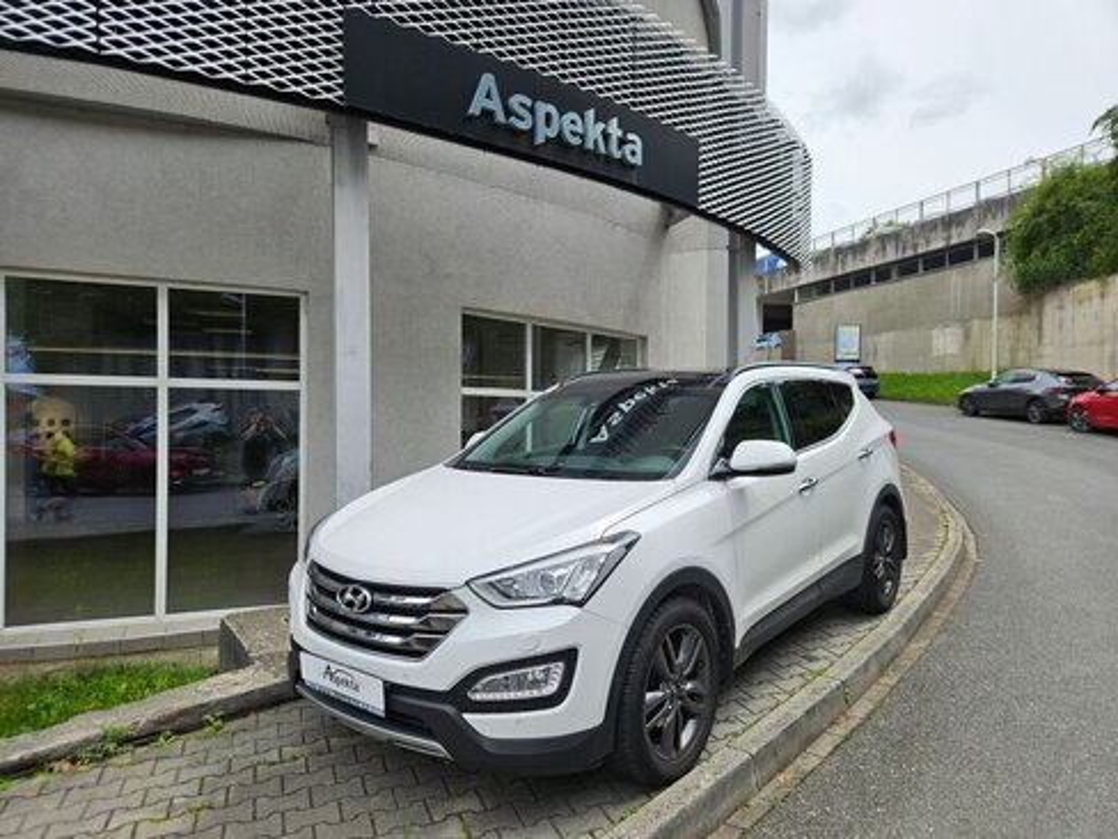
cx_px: 559
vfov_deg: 58.9
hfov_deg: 73.9
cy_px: 420
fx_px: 743
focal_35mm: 23
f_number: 1.8
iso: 25
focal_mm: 5.4
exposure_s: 1/1354
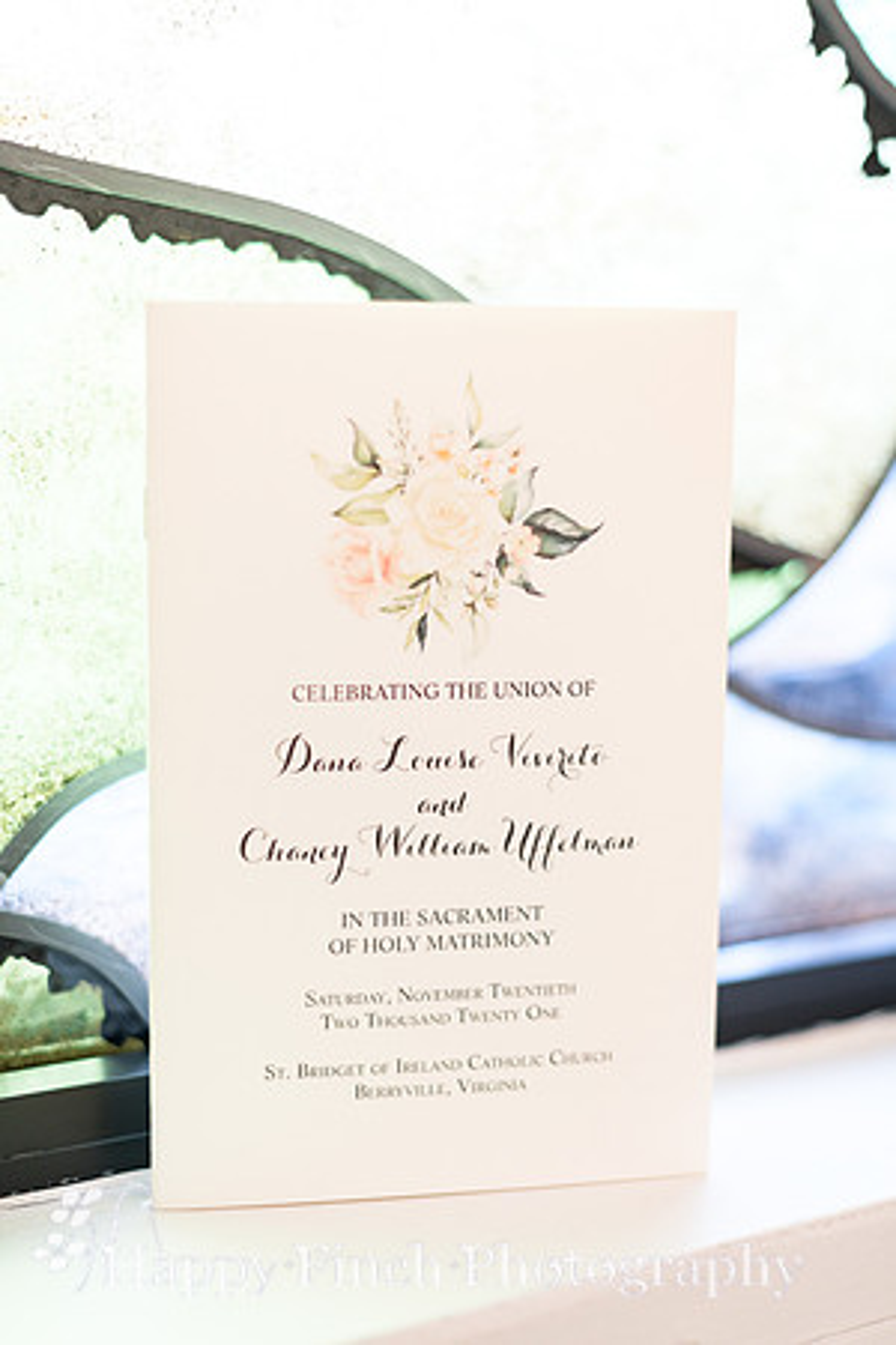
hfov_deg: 27.0
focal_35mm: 50
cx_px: 448
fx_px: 1867
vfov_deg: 39.6
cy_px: 672
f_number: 1.8
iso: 400
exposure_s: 1/160
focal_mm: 50
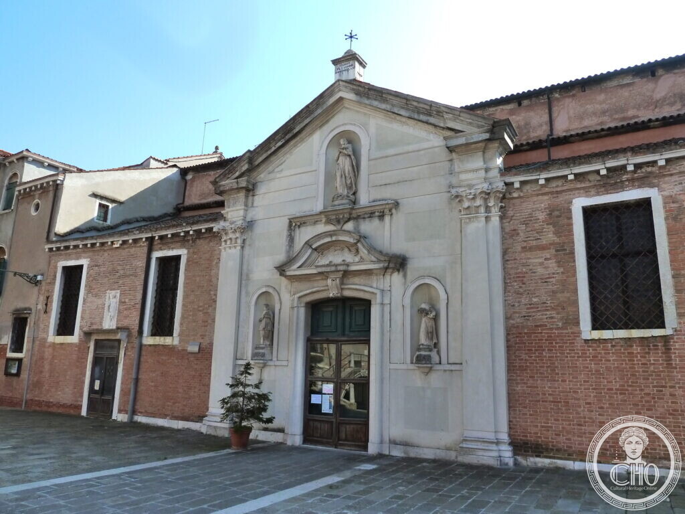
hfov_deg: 69.4
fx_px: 495
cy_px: 257
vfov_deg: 54.9
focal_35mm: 25
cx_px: 342
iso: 200
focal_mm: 4.1
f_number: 4
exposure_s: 1/250
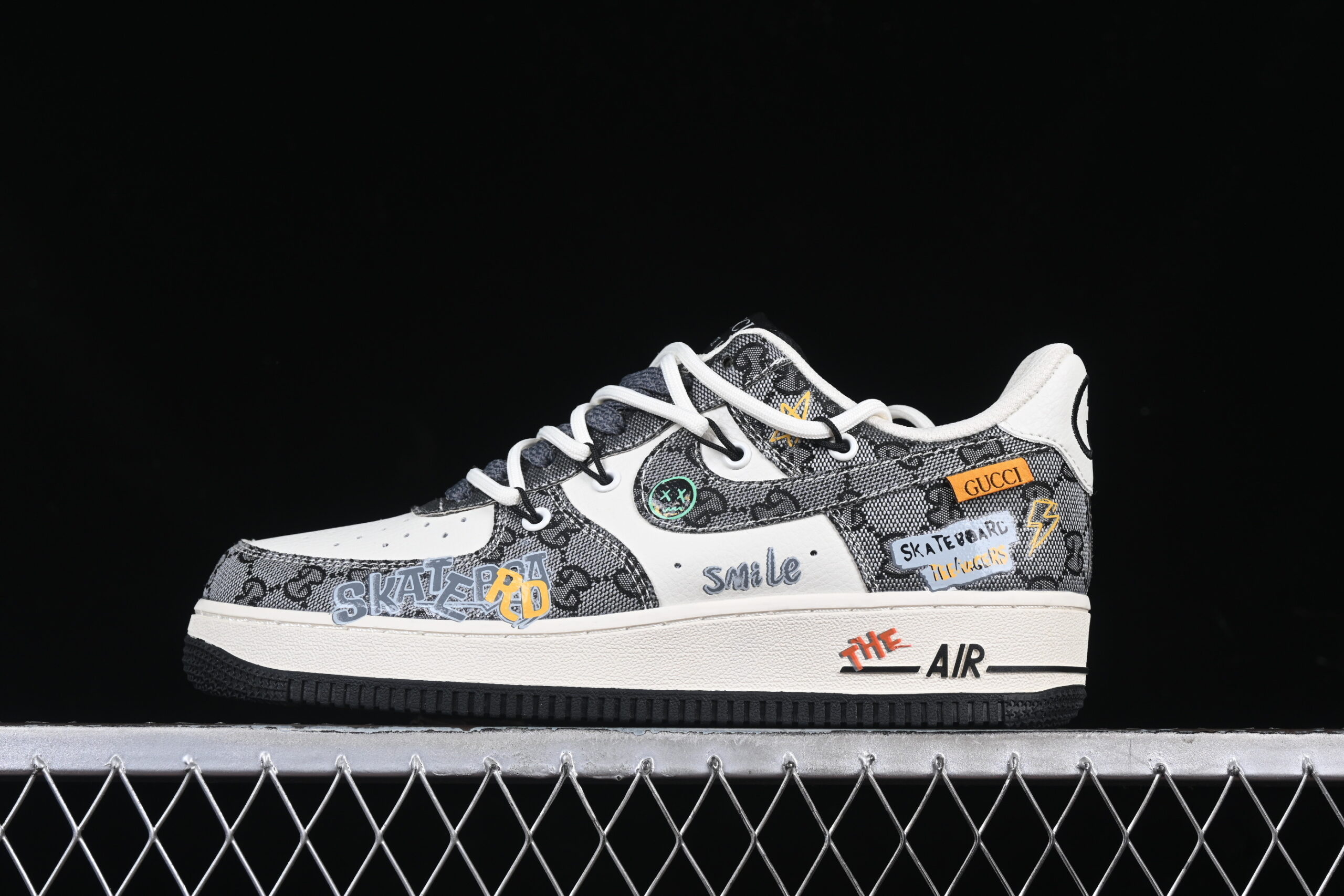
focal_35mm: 75
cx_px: 672
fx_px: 2800
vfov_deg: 18.2
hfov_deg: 27.0
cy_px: 448
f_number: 8
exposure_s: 1/80
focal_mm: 50
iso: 160
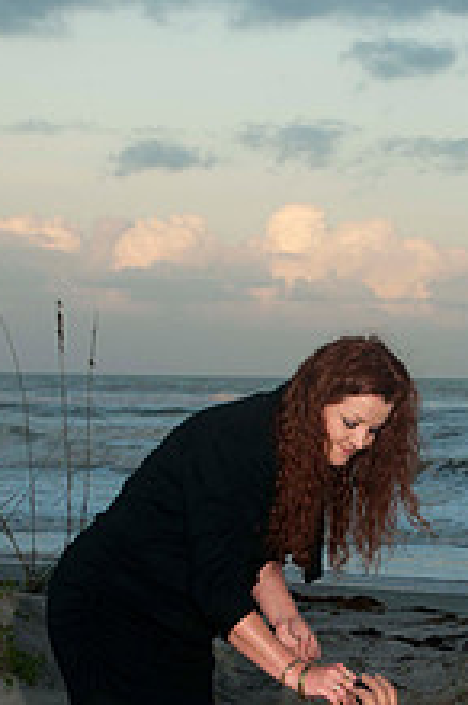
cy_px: 667
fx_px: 2406
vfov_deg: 16.4
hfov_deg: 11.1
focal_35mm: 123
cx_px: 380
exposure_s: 1/80
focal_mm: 40
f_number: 5.6
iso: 100
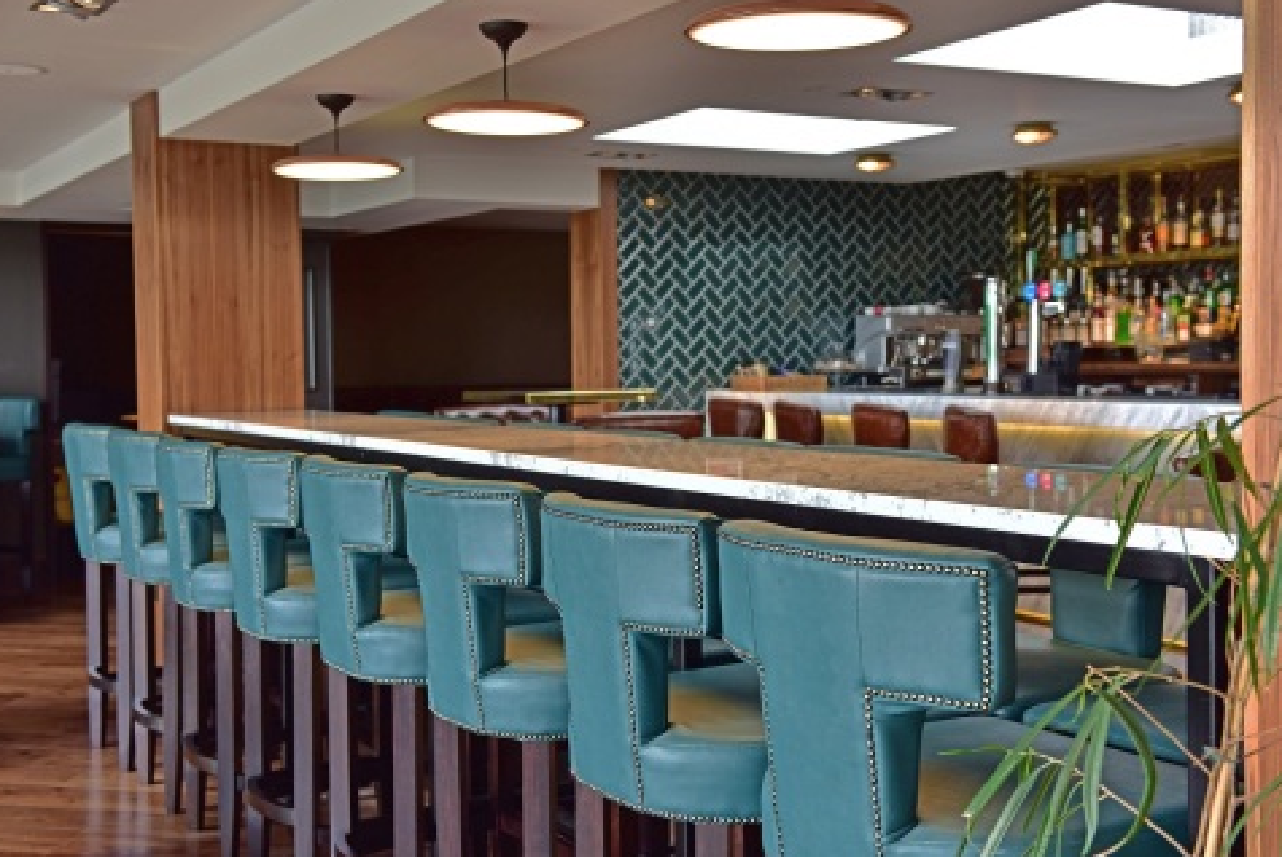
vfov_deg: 31.2
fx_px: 1532
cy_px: 402
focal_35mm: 43
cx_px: 628
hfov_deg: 45.4
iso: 125
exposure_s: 1/50
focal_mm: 40
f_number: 4.5
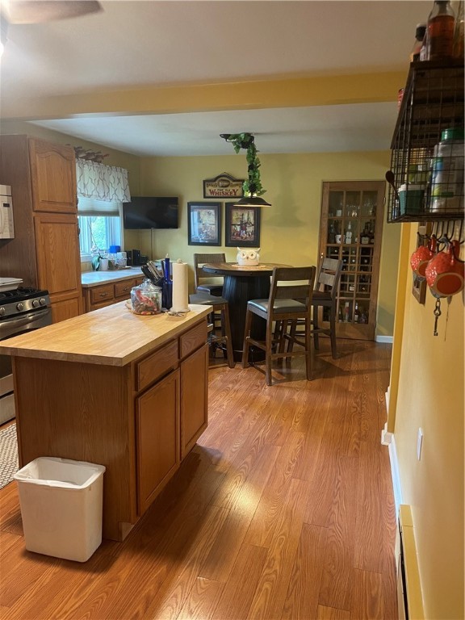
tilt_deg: -10.7
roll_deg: -1.0
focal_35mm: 25
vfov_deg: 69.4
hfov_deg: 54.9
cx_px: 232
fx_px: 448
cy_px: 310
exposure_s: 1/40
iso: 400
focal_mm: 5.1
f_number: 1.6
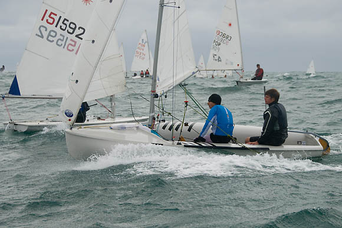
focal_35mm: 93
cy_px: 114
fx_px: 884
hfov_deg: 21.9
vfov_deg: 14.7
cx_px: 171
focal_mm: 62
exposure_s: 1/1500
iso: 200
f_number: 5.6
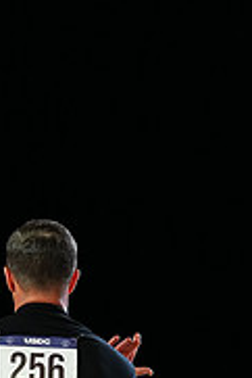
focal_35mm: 484
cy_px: 453
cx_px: -136
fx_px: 5072
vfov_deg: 4.2
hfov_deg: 2.8
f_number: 4
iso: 1600
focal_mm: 151
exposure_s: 1/400
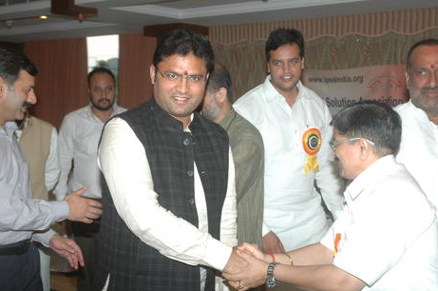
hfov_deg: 35.3
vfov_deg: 23.8
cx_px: 235
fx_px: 688
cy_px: 179
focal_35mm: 57
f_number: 4.5
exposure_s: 1/60
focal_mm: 29
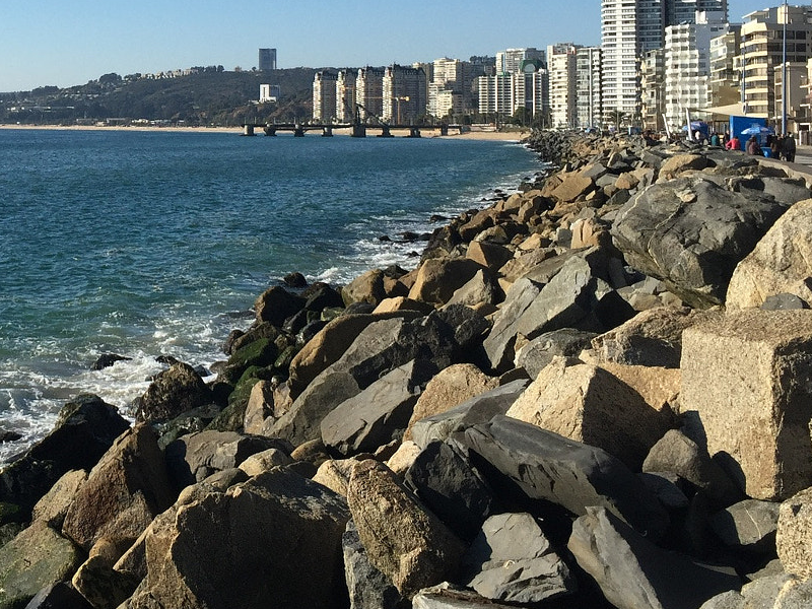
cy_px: 83
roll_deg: -2.3
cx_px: 86
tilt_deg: +2.8
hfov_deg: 31.7
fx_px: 1361
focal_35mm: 58
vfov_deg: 24.6
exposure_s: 1/2083
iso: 32
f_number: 2.2
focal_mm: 4.15
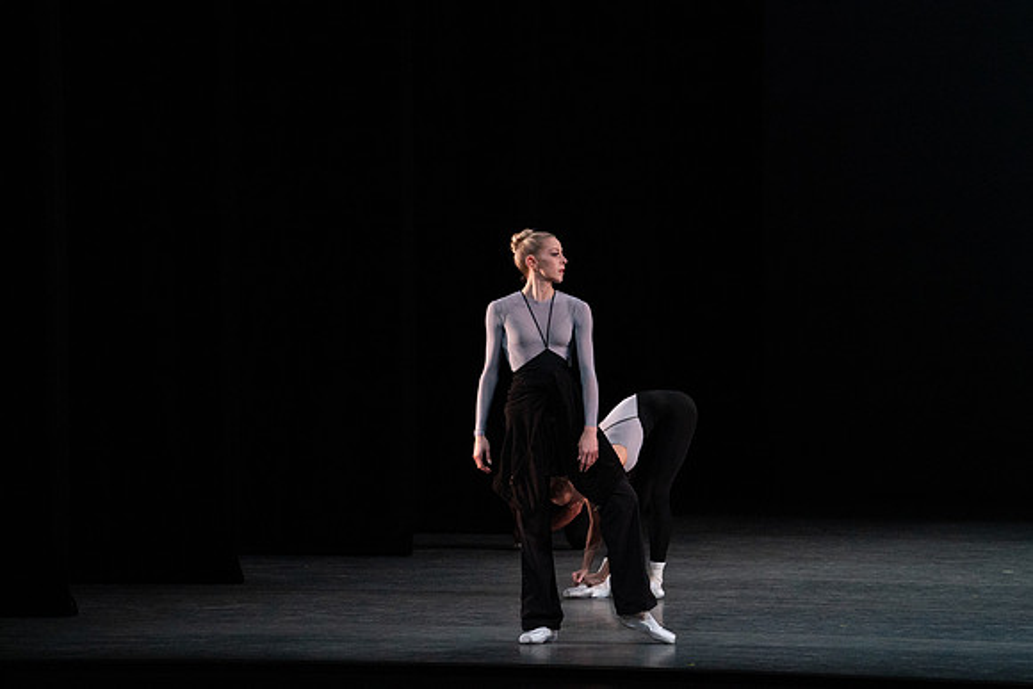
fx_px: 5740
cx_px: 516
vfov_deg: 6.9
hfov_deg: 10.3
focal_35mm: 200
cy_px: 344
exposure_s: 1/500
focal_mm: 200
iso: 12800
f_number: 8
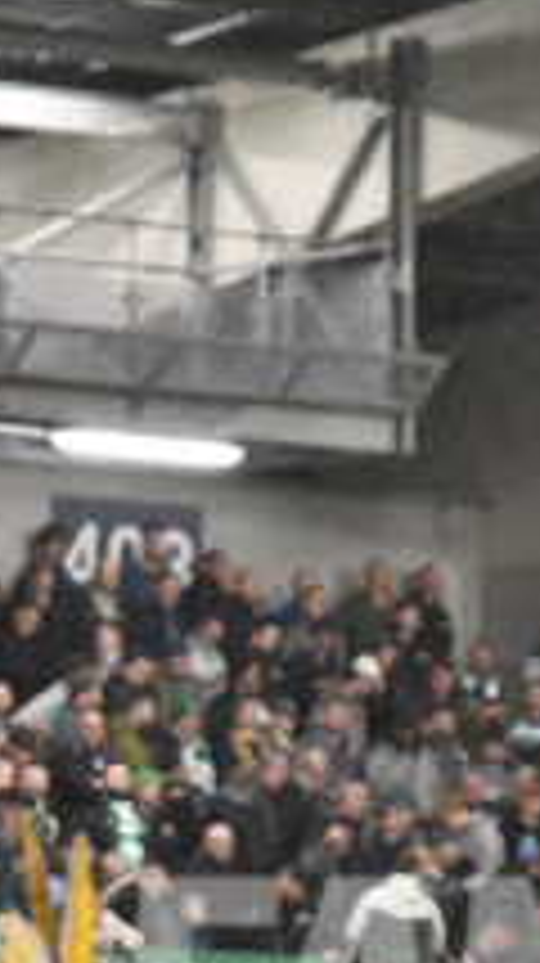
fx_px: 10513
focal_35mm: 412
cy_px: 1064
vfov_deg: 5.2
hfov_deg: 2.9
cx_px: -684
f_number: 2.8
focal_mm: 70
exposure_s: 1/640
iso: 3600
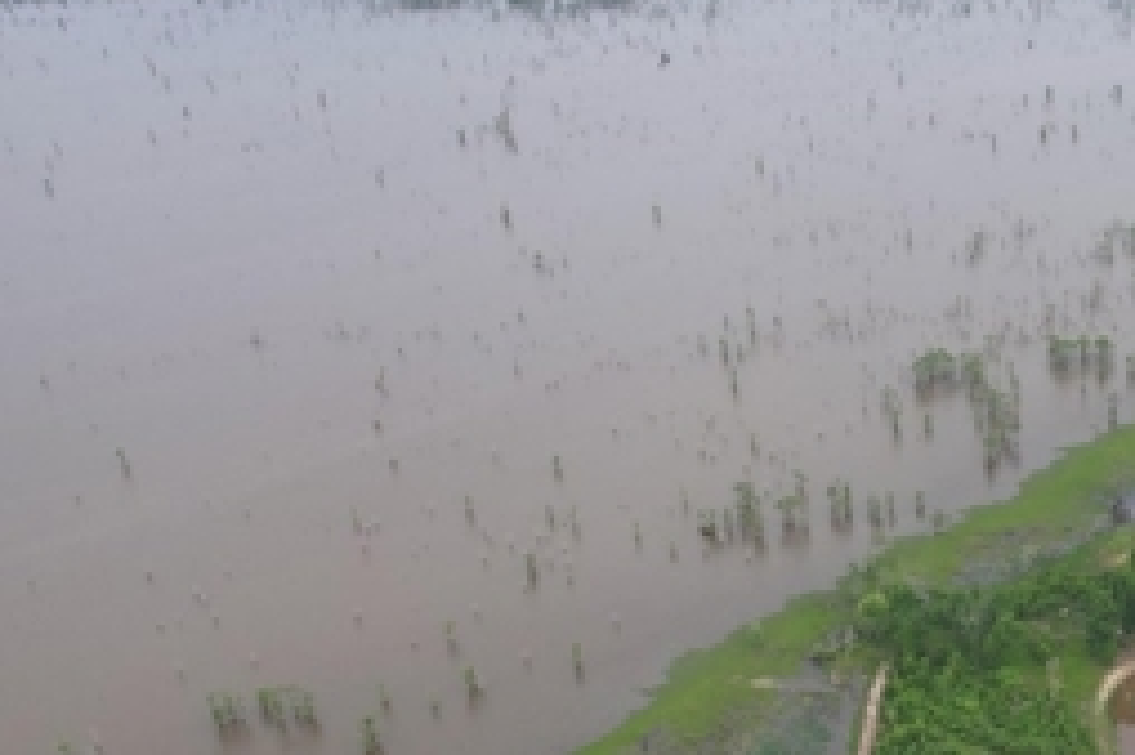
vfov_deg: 25.7
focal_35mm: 52
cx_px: 1090
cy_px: 541
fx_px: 1638
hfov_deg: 35.2
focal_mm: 8.38
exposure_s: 1/400
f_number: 2.8
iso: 100
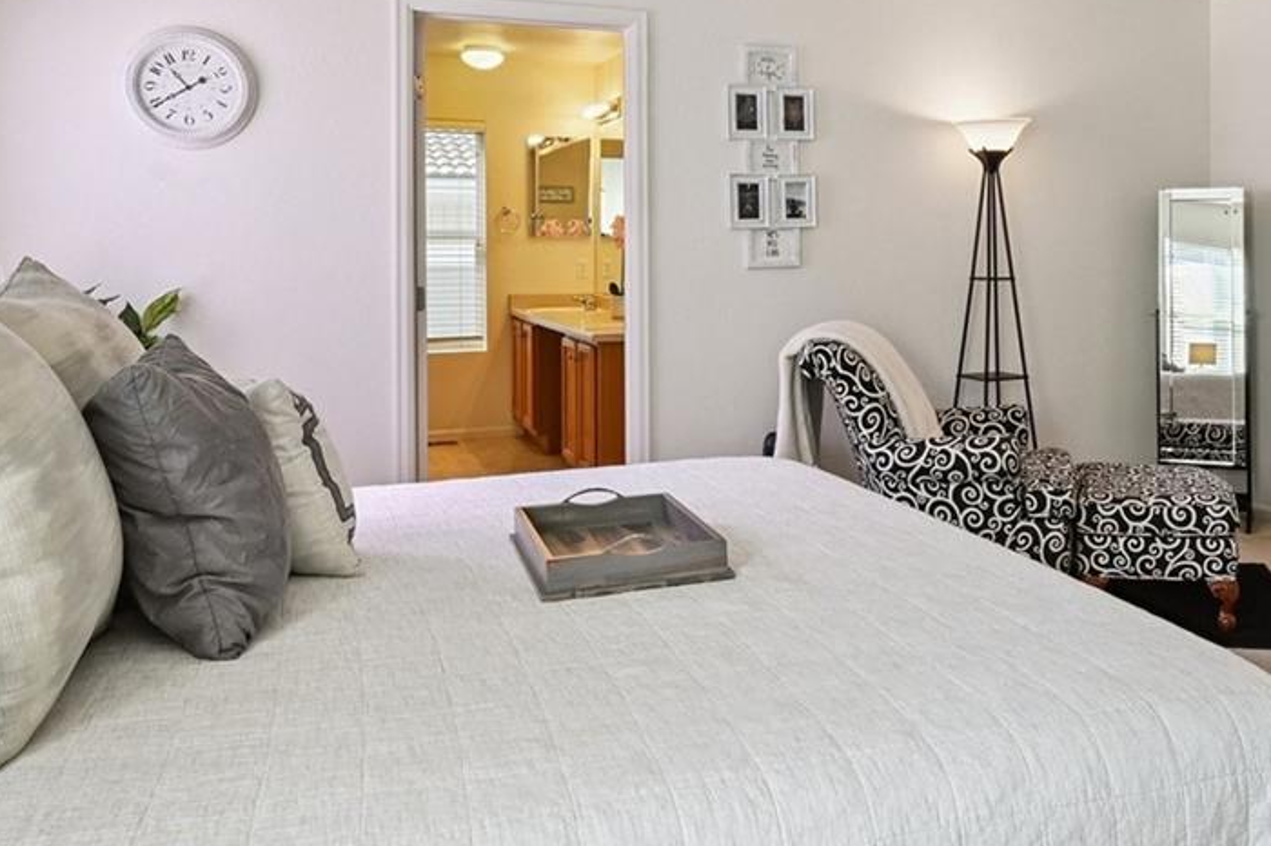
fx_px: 1129
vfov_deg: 40.3
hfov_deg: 57.2
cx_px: 864
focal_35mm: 32
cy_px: 245
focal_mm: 14
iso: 400
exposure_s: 1/30
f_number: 10
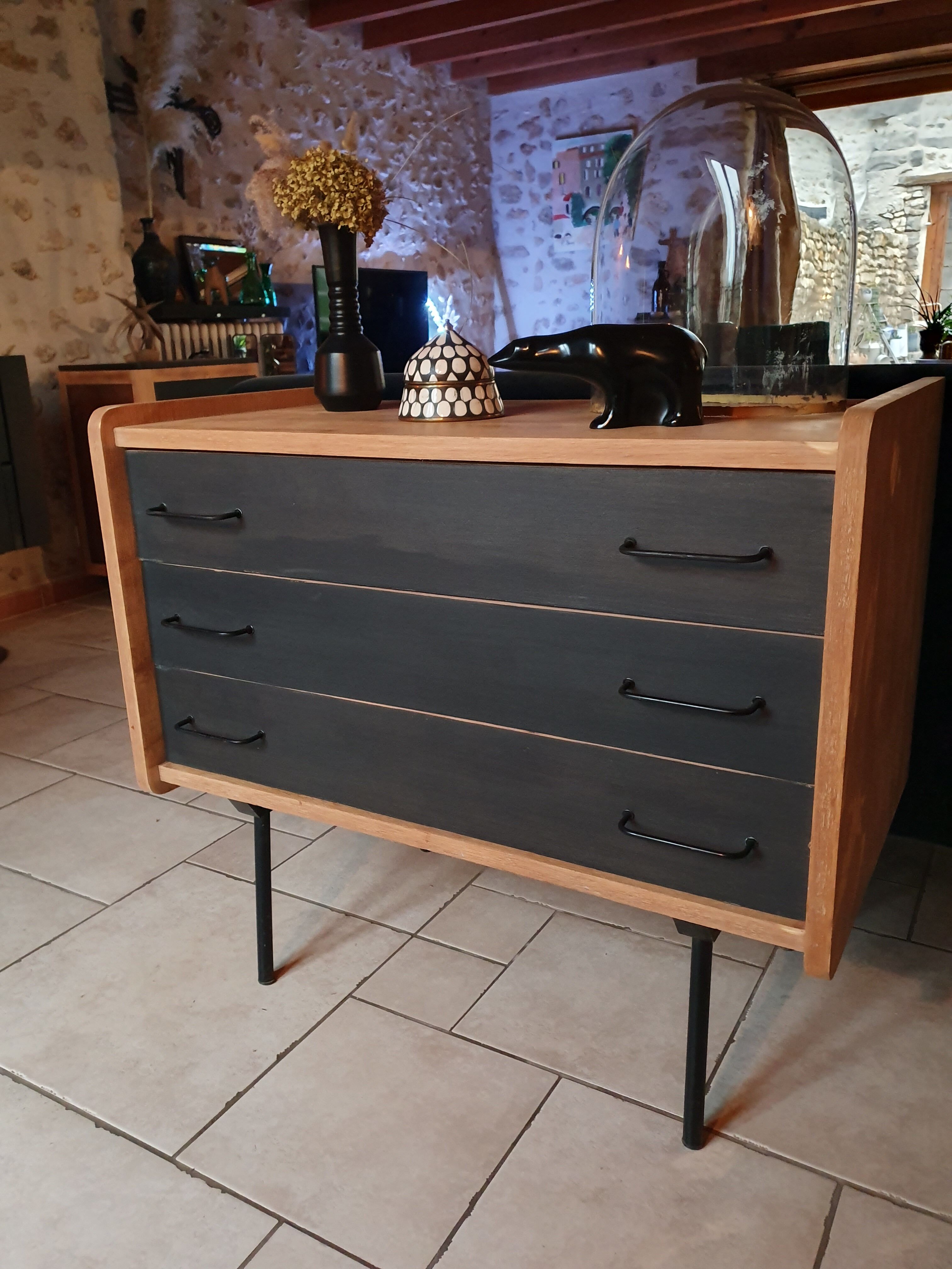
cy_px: 634
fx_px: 953
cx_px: 476
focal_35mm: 26
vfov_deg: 67.3
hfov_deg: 53.1
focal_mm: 4.32
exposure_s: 1/33
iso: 500
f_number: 1.5
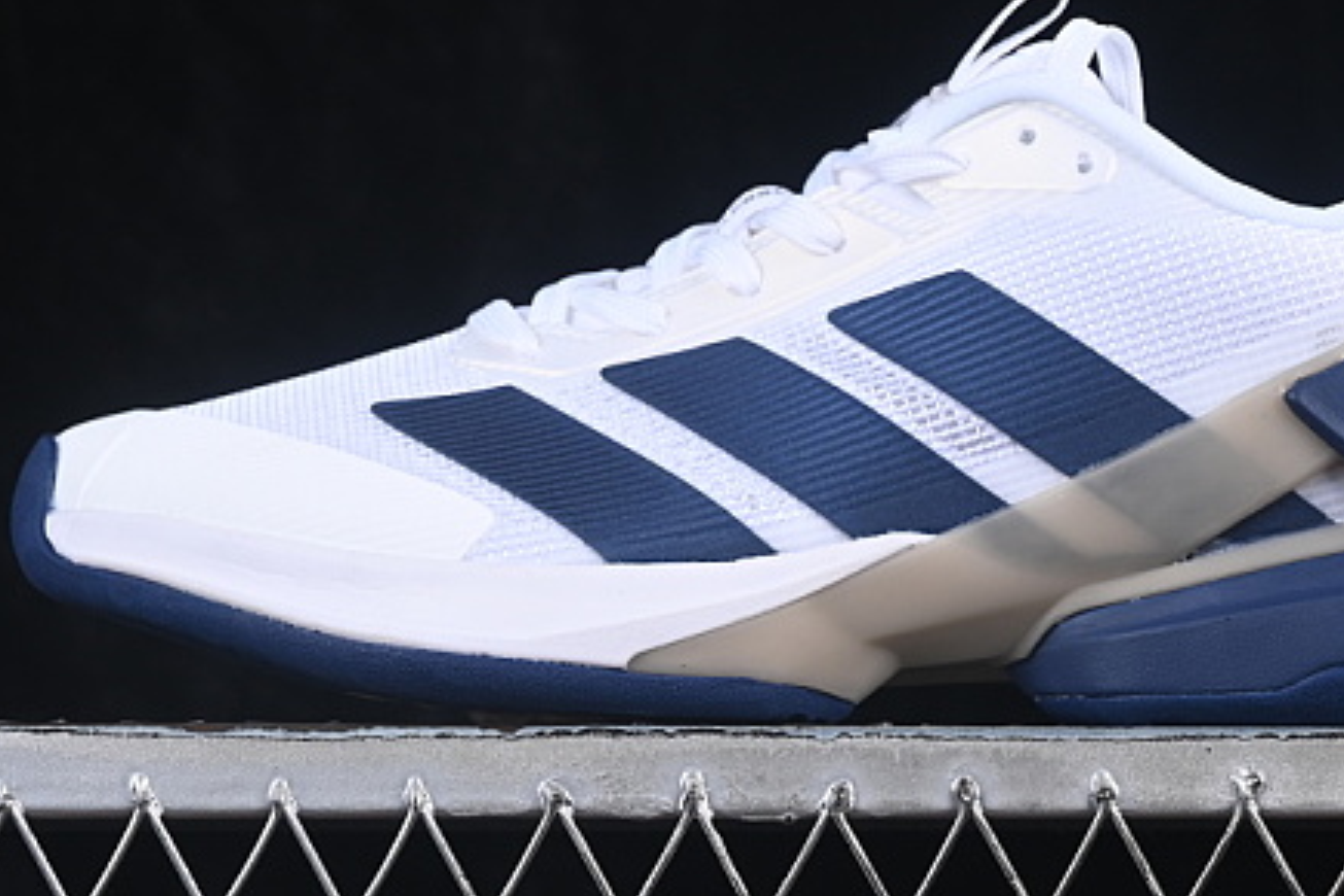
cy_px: 215
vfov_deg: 9.9
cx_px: 850
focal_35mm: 138
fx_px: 5152
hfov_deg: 14.8
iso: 160
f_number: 8
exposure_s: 1/80
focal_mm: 50
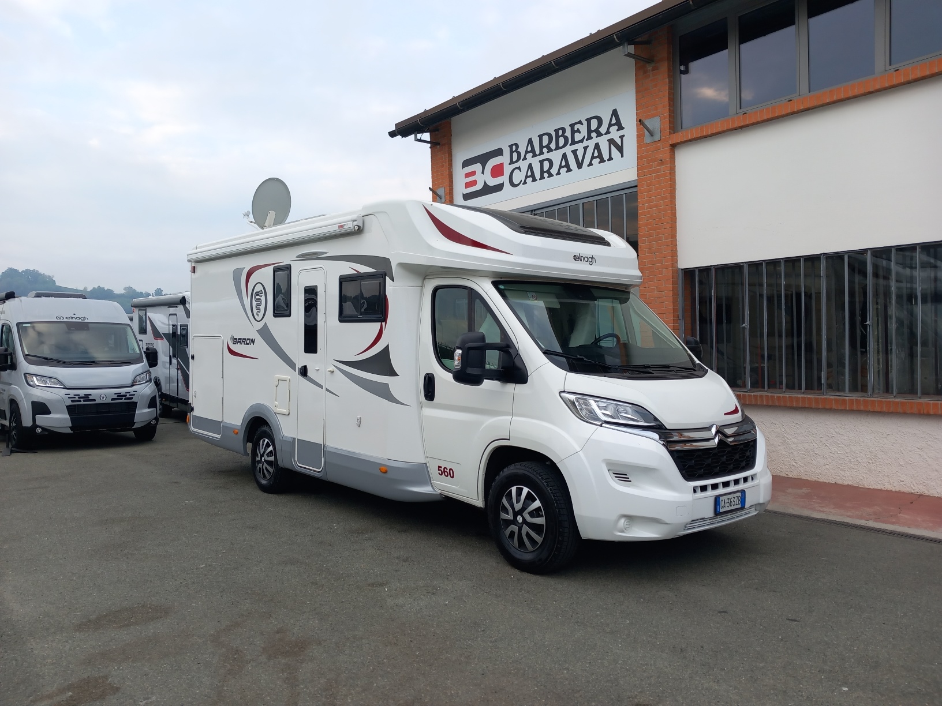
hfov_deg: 65.3
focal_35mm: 27
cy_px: 353
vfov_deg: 51.4
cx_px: 471
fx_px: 735
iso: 20
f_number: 1.8
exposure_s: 1/113
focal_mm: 4
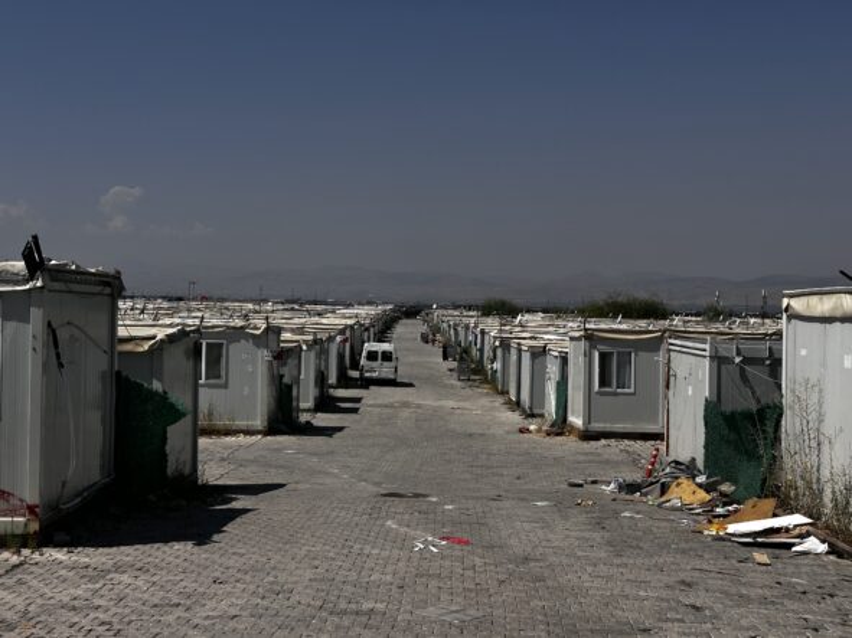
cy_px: 319
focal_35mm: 48
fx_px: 1181
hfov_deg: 39.7
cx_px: 426
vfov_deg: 30.3
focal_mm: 6.86
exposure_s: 1/8929
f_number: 1.78
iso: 64
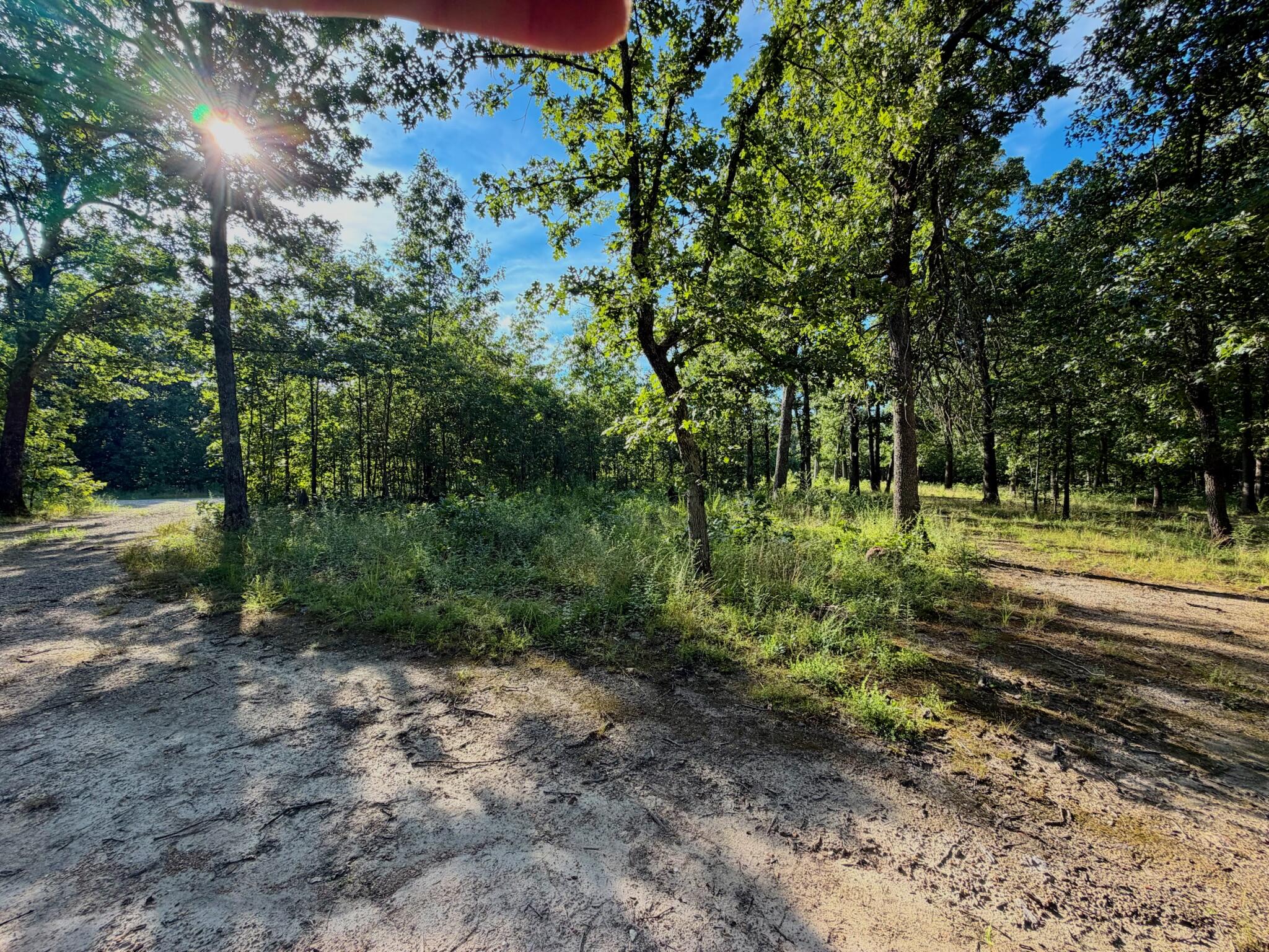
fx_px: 513
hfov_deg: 102.1
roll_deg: +1.1
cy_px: 476
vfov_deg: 85.7
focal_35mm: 14
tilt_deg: -0.8
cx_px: 634
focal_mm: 2.22
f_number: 2.2
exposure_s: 1/230
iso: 40
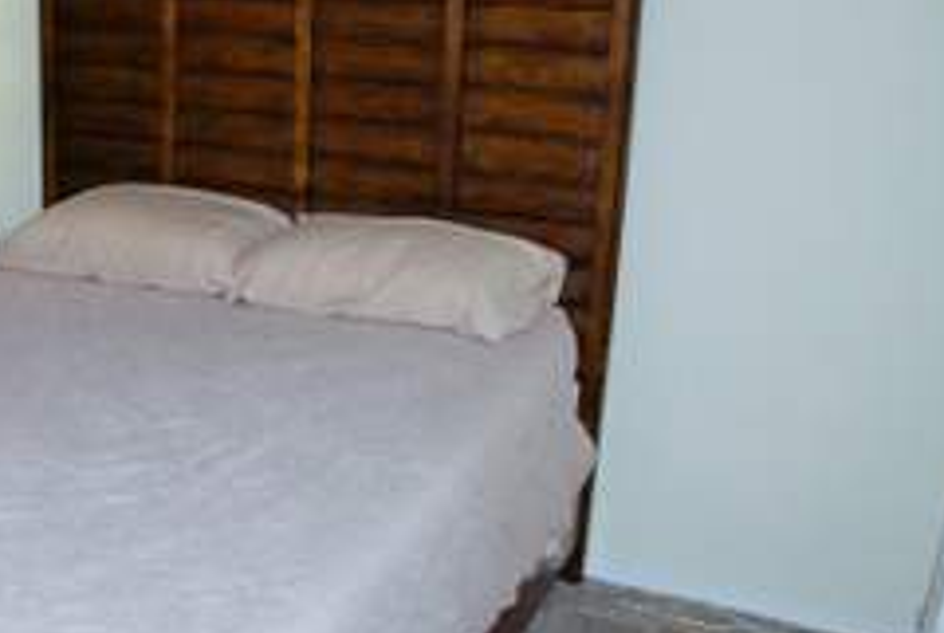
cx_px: 106
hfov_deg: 38.4
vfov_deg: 28.2
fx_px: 1261
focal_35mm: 48
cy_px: 273
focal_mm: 16
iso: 200
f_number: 4
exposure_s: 1/60
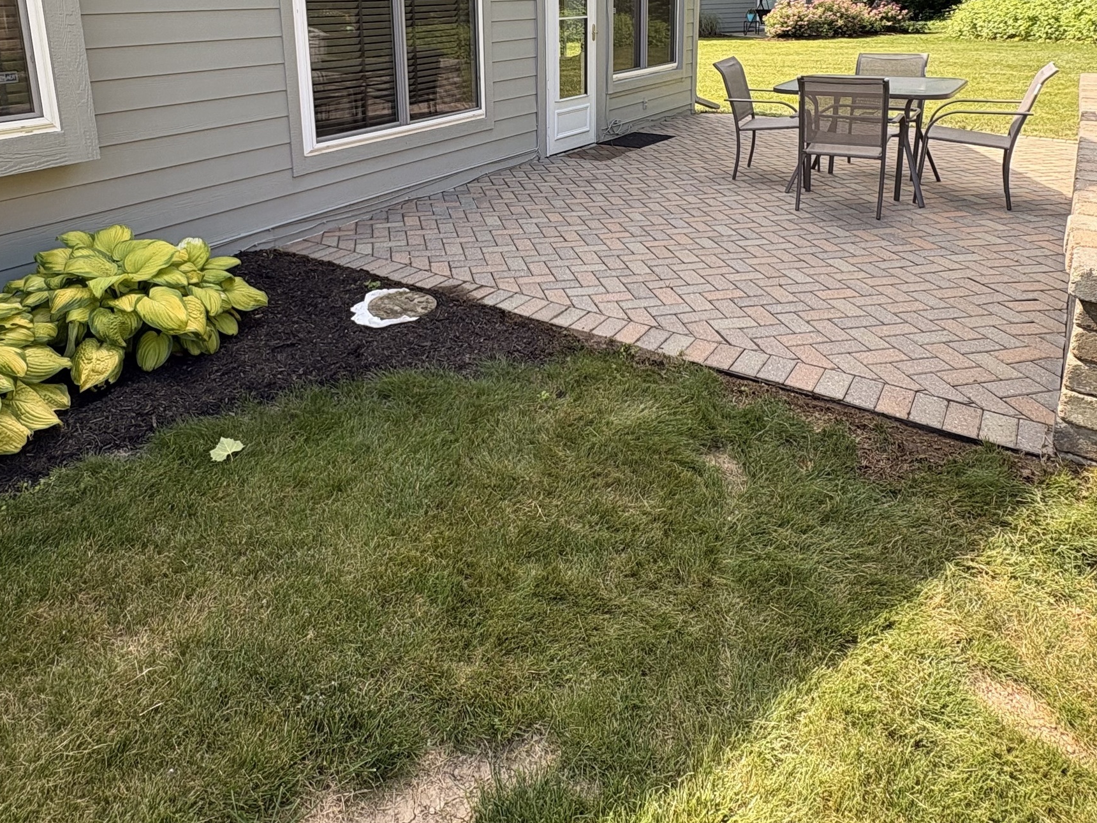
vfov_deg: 51.7
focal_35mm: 25
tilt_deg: -12.1
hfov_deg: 69.1
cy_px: 173
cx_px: 483
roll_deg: +2.4
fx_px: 792
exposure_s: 1/366
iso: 40
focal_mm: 2.22
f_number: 2.2
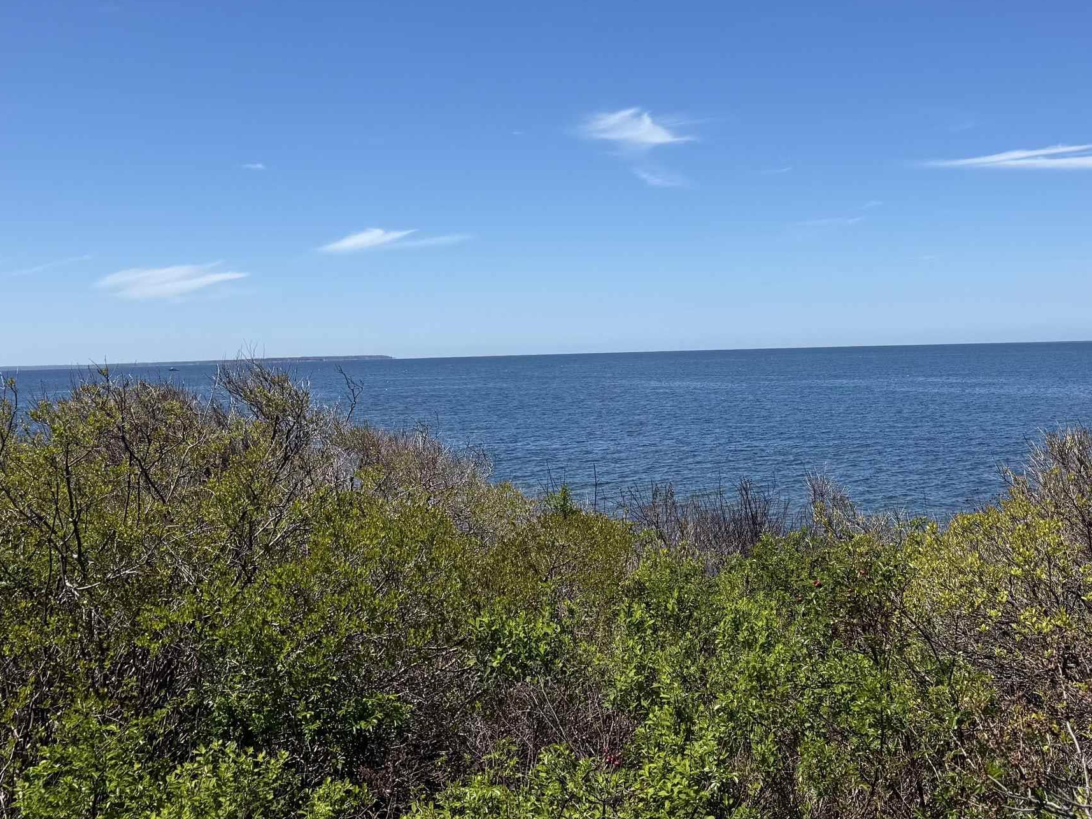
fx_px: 1356
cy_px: 272
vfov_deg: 33.3
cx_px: 669
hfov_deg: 43.6
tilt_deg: +3.3
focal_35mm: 43
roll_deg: +1.1
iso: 80
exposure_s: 1/5714
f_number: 1.78
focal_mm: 6.76
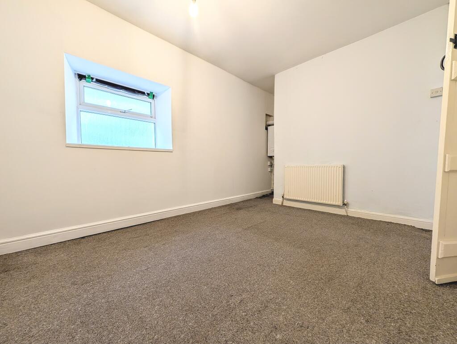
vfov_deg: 94.6
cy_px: 172
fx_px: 159
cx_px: 228
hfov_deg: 110.5
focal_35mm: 12
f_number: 1.7
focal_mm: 2.02
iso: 127
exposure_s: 1/57.3
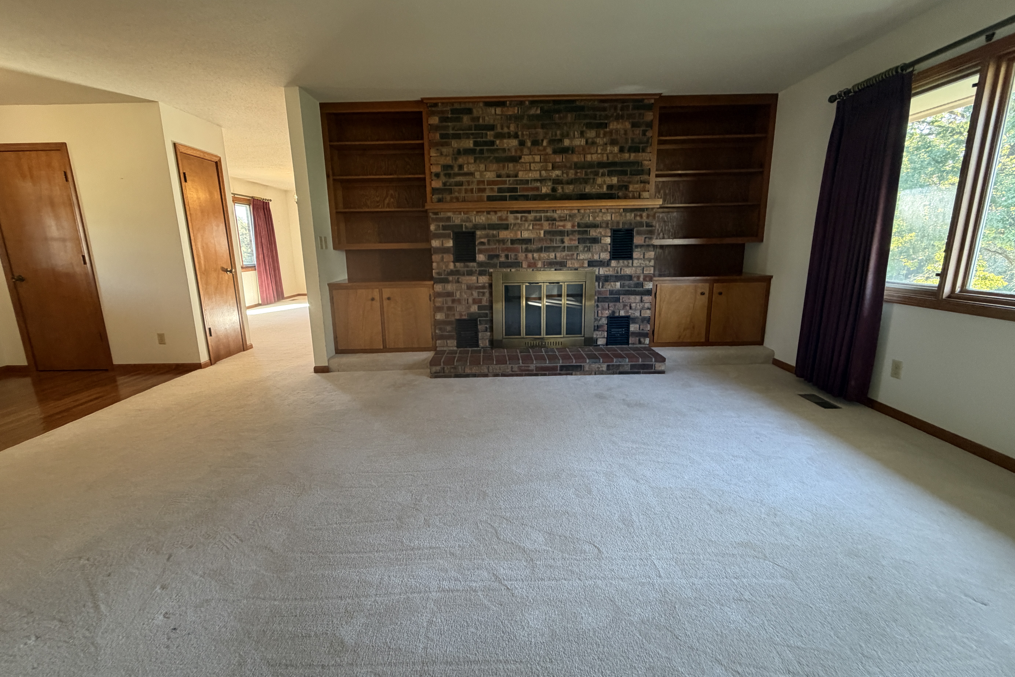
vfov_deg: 77.3
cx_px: 497
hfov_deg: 100.4
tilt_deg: -11.5
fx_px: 423
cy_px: 329
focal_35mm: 15
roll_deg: +0.8
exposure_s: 1/60
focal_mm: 2.22
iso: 320
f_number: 2.2
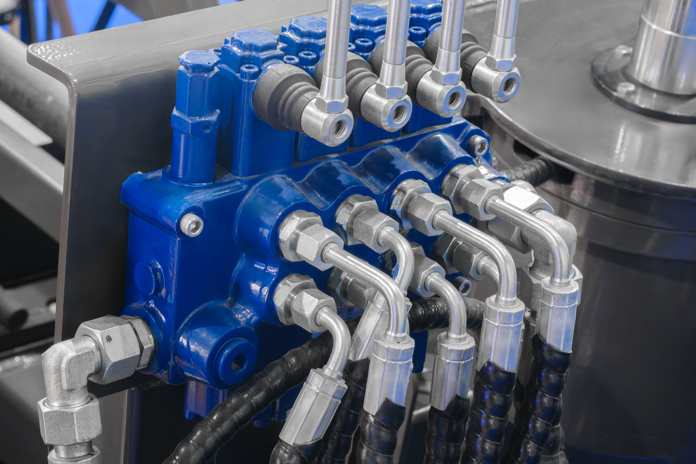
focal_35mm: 120
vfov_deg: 11.4
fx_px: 2320
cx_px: 348
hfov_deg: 17.1
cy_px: 232
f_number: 18
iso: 800
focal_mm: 80
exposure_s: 8.5
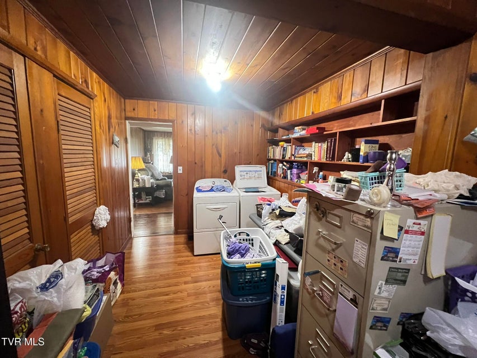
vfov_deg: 89.9
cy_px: 179
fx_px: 179
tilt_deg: -7.9
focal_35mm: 13
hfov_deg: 106.2
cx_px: 238
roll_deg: -1.3
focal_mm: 1.57
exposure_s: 1/40
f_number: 1.8
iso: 800
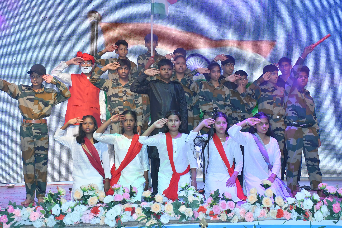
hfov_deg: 30.1
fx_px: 636
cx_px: 171
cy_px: 114
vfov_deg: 20.3
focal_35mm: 67
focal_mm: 45
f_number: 6.3
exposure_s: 1/160
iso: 1600
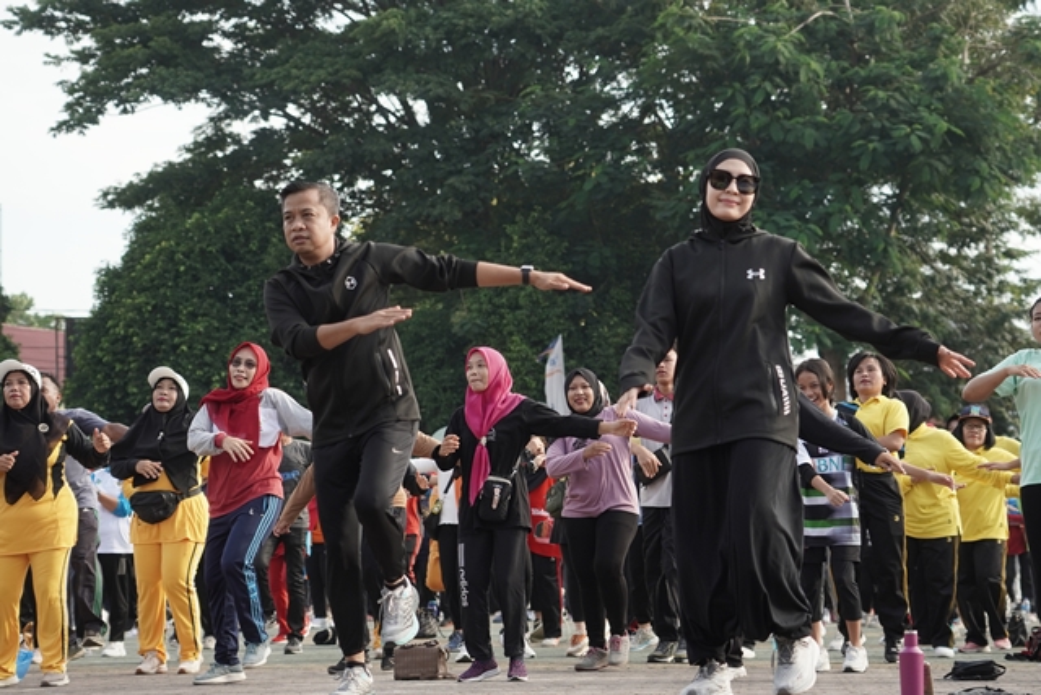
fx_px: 2950
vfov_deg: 13.4
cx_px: 520
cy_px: 348
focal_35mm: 102
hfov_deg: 20.0
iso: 400
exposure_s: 1/1000
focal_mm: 68
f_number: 4
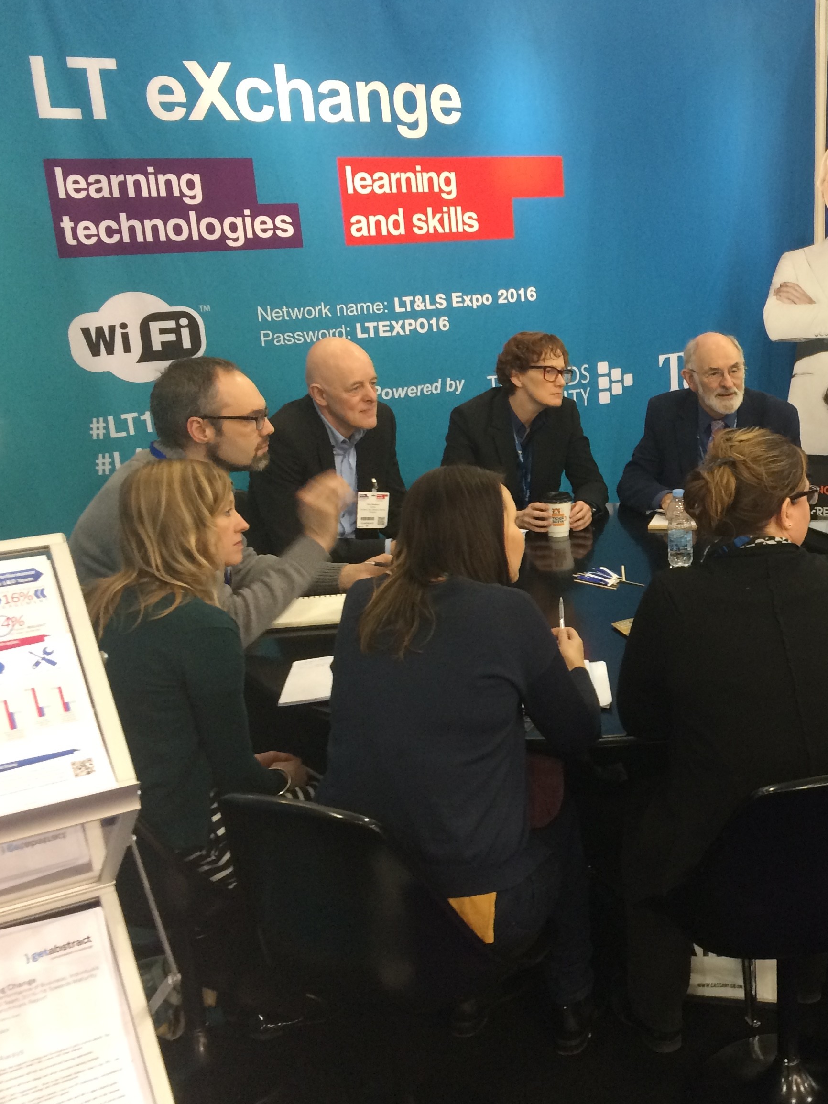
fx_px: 1307
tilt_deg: -16.8
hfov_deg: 33.4
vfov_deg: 45.8
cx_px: 738
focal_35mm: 41
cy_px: 581
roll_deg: +0.5
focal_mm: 4.15
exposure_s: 1/33
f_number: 2.2
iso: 200
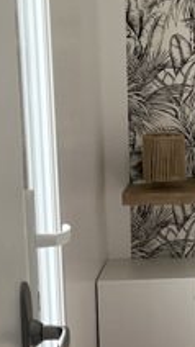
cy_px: 206
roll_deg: +0.0
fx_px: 985
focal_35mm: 107
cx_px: 421
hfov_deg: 10.2
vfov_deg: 20.0
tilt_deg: -9.4
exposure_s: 1/121
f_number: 1.6
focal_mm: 5.1
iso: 50
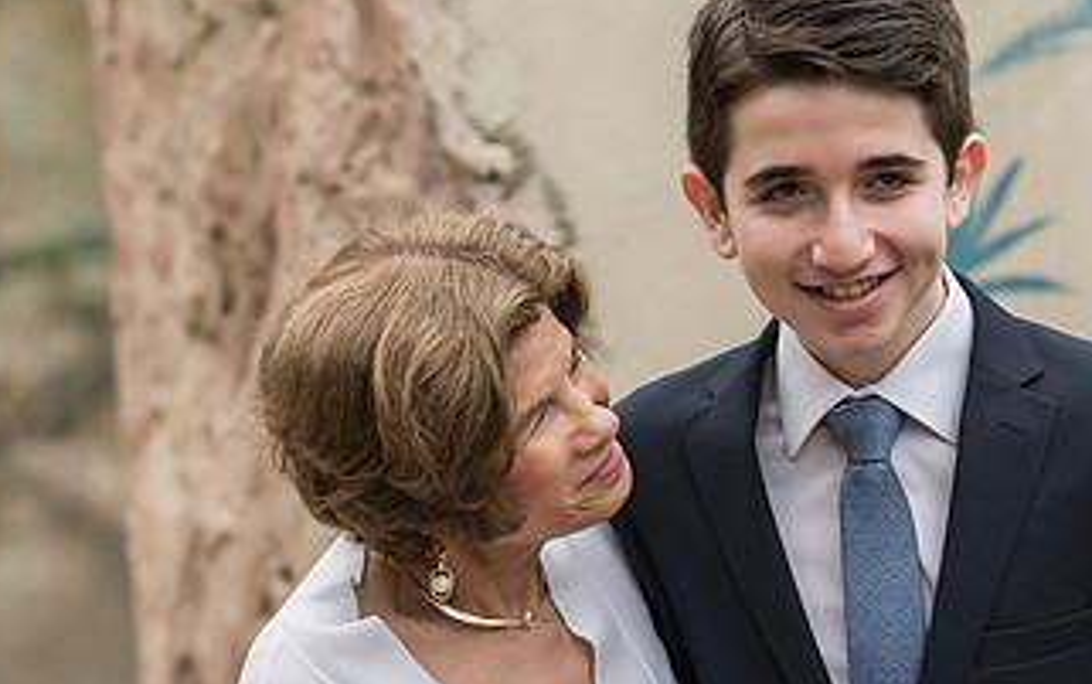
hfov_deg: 12.0
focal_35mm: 175
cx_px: 670
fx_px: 5211
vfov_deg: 7.5
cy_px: 396
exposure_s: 1/1250
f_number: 3.2
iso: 400
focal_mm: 95
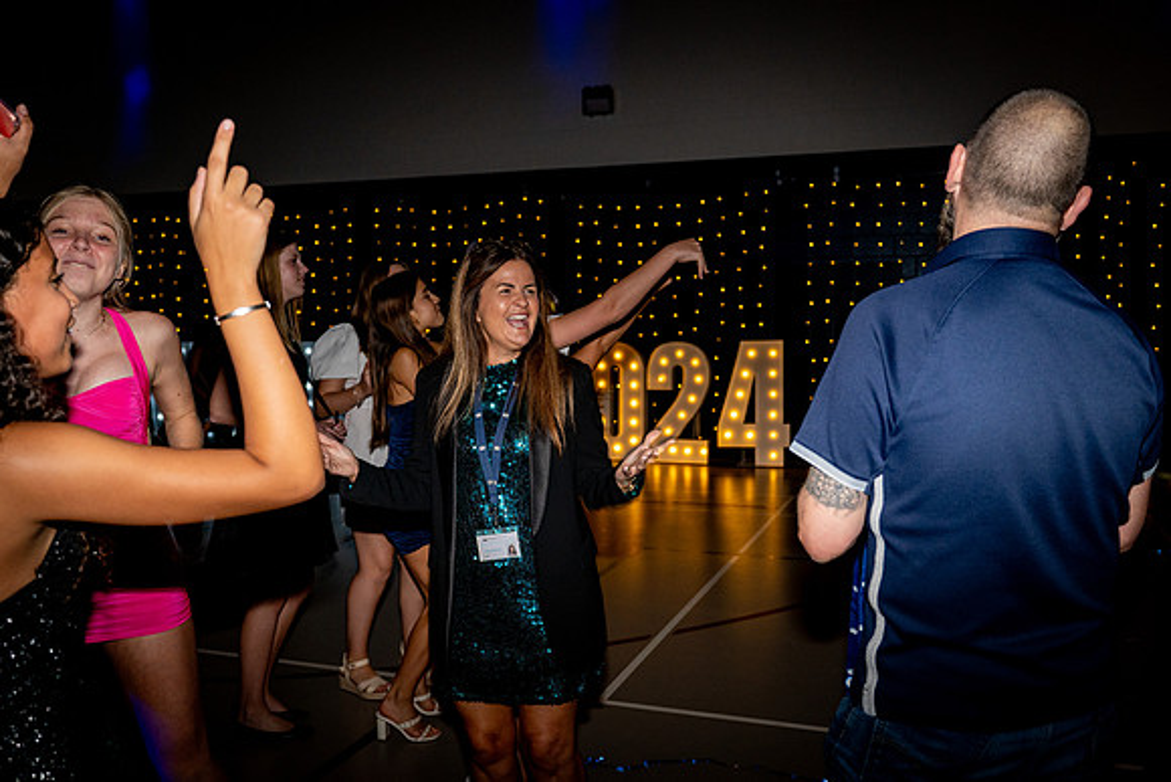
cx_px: 586
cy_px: 391
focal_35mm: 32
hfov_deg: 58.7
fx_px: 1041
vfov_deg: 41.1
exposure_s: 1/100
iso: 1250
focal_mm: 32
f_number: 4
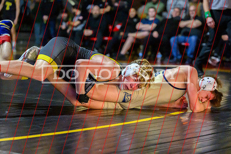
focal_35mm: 101
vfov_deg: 13.6
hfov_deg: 20.3
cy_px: 63
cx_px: 135
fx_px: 646
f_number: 2.8
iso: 20000
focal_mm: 85
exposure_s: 1/640
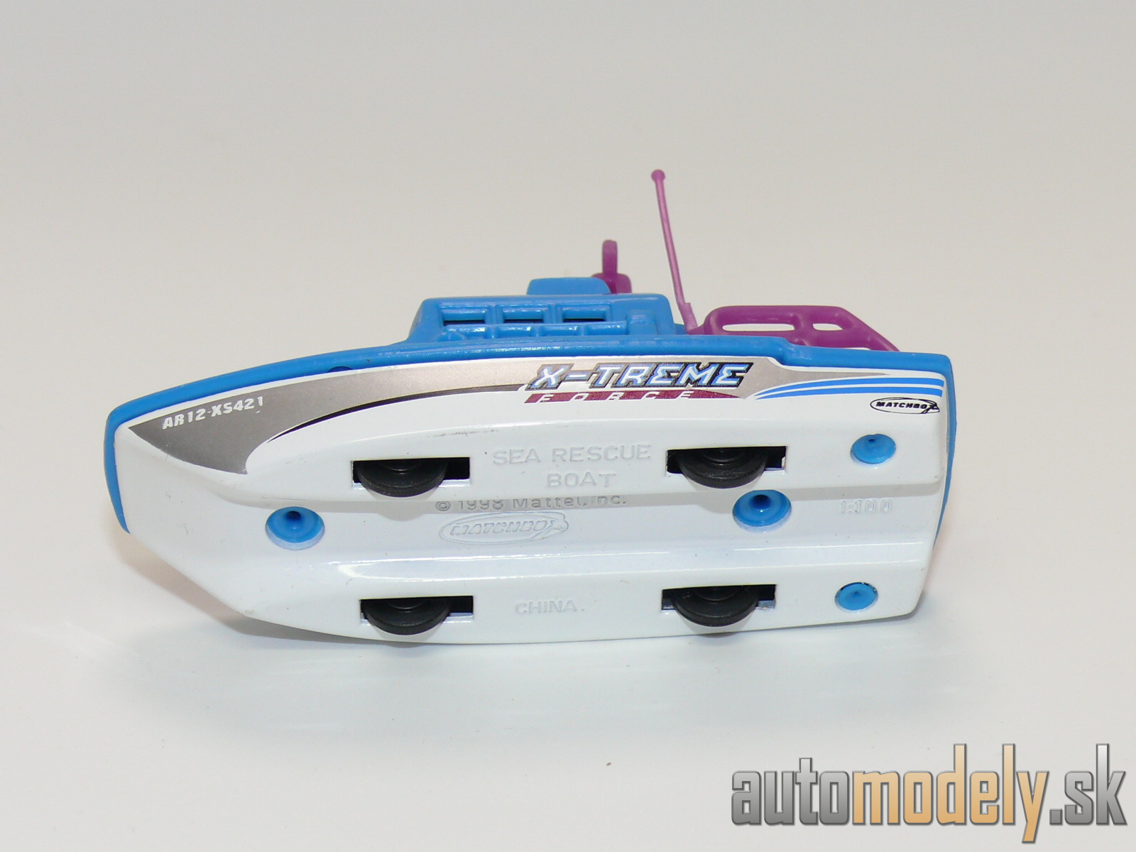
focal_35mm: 90
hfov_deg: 21.8
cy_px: 426
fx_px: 2954
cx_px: 568
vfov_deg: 16.4
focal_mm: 12.6
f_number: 4
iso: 100
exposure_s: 1/30
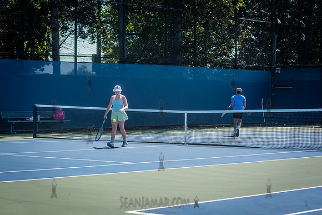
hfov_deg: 19.9
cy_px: 108
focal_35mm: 103
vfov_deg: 13.3
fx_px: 919
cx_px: 161
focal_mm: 100
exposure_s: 1/1250
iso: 200
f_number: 4.5
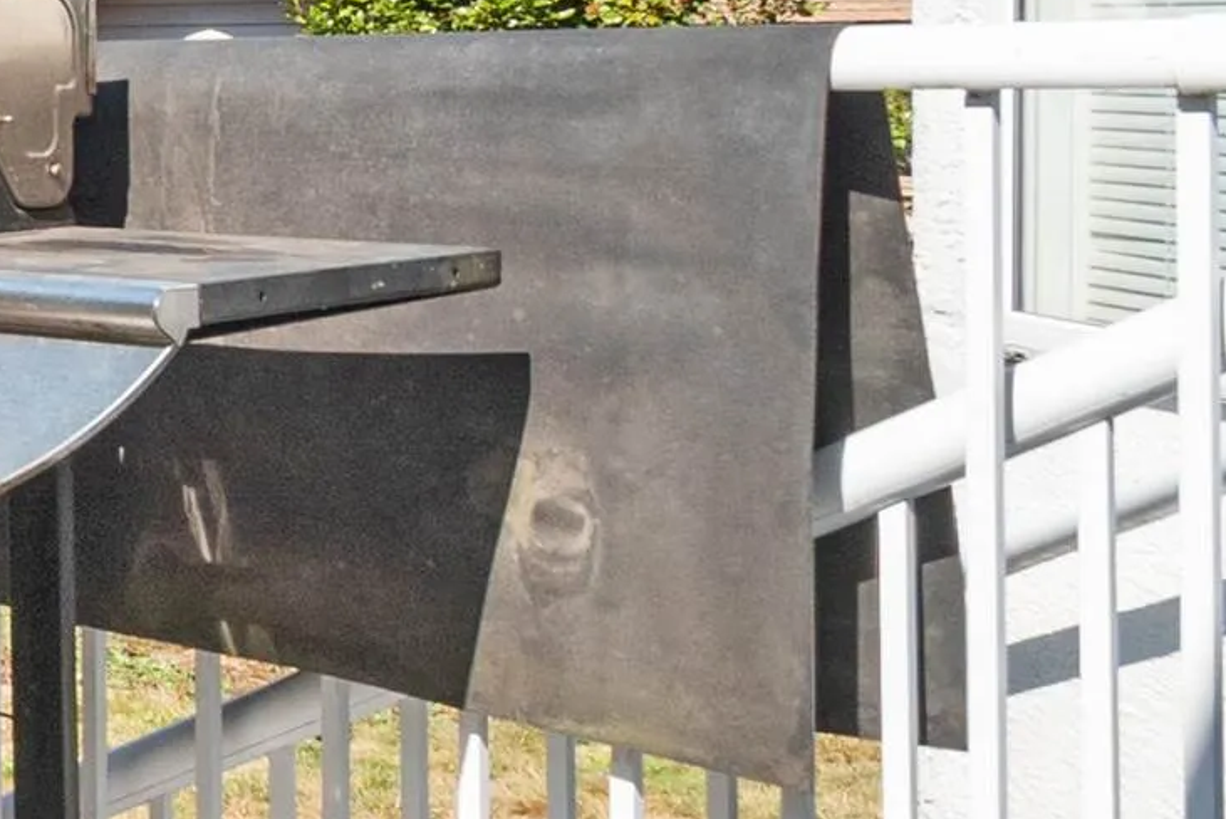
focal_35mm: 63
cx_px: -1310
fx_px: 2146
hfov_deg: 18.4
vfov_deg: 21.1
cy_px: 82
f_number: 9
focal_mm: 10
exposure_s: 1/500
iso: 250
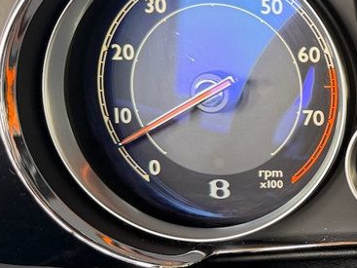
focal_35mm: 67
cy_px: 135
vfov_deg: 21.9
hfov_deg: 24.4
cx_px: 490
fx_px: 691
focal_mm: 6.76
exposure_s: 1/83
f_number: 1.78
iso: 200
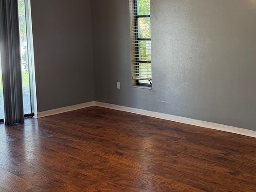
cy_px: 68
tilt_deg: -6.8
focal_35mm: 43
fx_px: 318
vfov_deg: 33.4
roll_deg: +1.1
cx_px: 192
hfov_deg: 42.5
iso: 250
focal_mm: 6.76
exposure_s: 1/120
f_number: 1.78
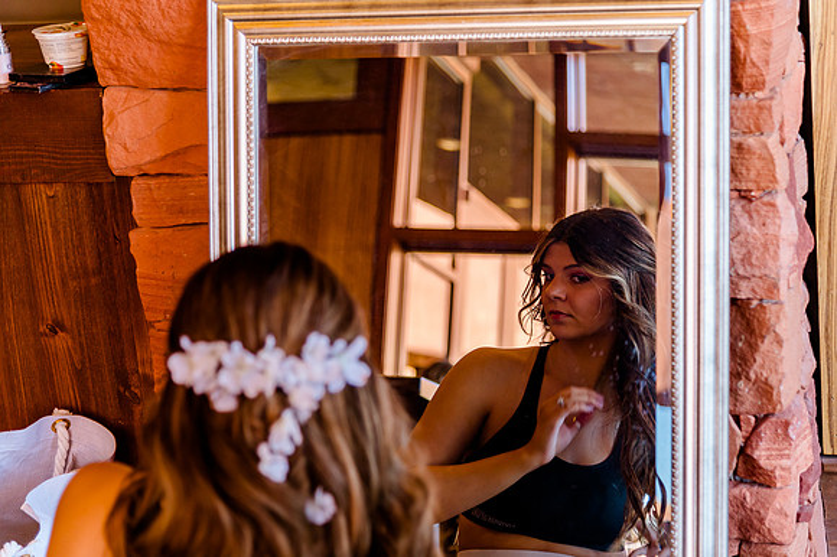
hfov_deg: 23.7
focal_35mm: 86
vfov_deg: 15.9
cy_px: 278
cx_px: 418
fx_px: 1998
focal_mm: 86
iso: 1000
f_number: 4
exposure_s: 1/160
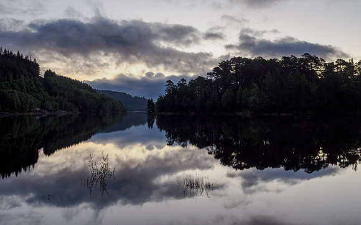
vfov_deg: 35.2
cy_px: 92
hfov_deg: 54.0
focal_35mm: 36
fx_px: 354
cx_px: 180
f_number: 7.1
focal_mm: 17
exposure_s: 1/5
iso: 200
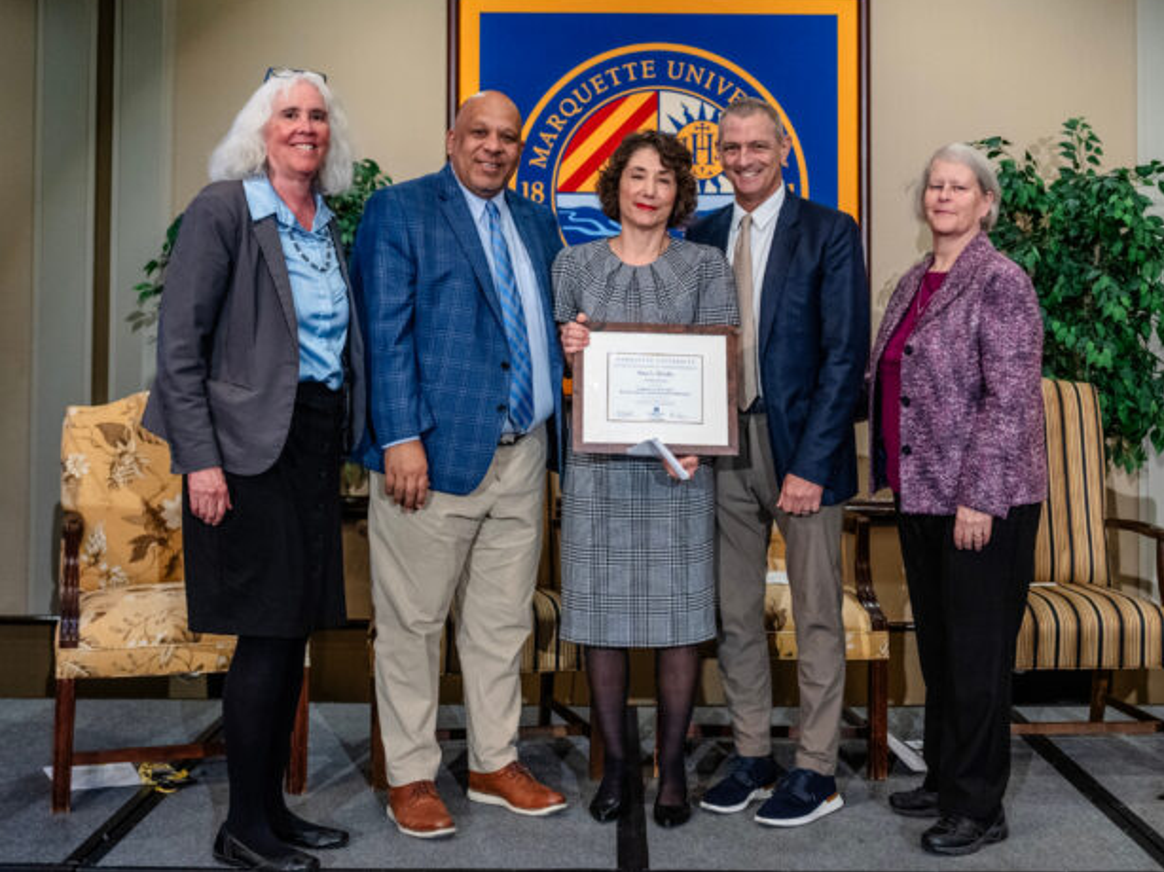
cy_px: 431
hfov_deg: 53.9
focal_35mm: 34
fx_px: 1143
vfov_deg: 41.8
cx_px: 633
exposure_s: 1/160
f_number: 2.8
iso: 2000
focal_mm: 31
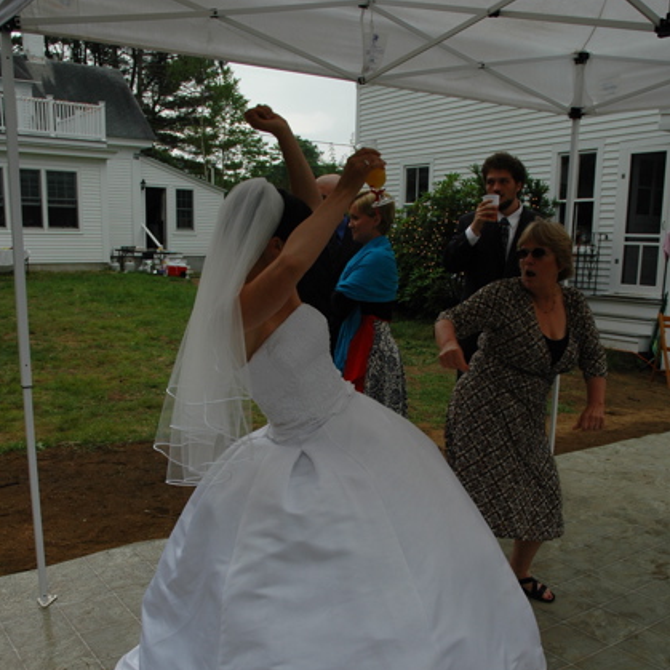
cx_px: 338
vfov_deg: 46.4
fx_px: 766
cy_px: 449
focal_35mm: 35
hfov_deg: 47.2
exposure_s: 1/125
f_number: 5.6
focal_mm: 18
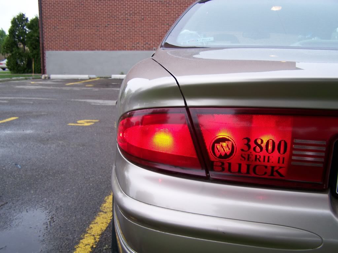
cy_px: 126
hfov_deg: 49.0
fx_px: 371
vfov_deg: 37.7
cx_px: 169
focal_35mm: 38
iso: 80
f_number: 2.8
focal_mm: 6.3
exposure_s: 1/40
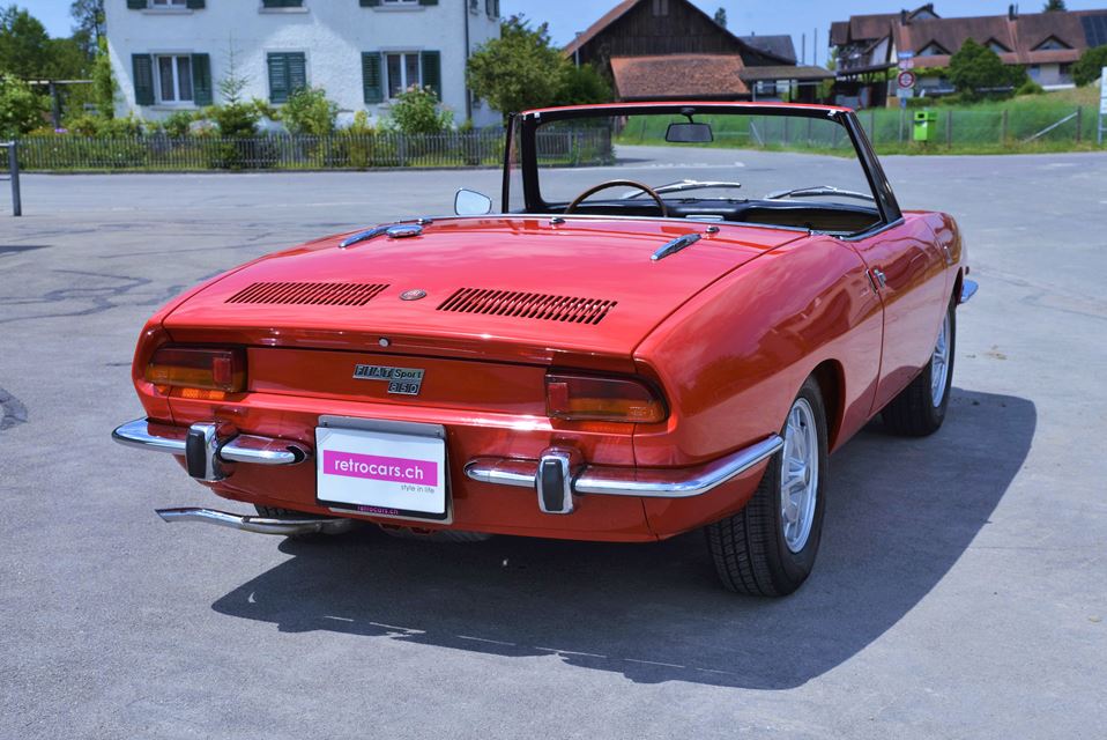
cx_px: 554
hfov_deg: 39.6
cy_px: 370
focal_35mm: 50
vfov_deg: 27.0
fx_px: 1538
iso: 100
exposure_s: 1/320
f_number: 9
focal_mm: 50
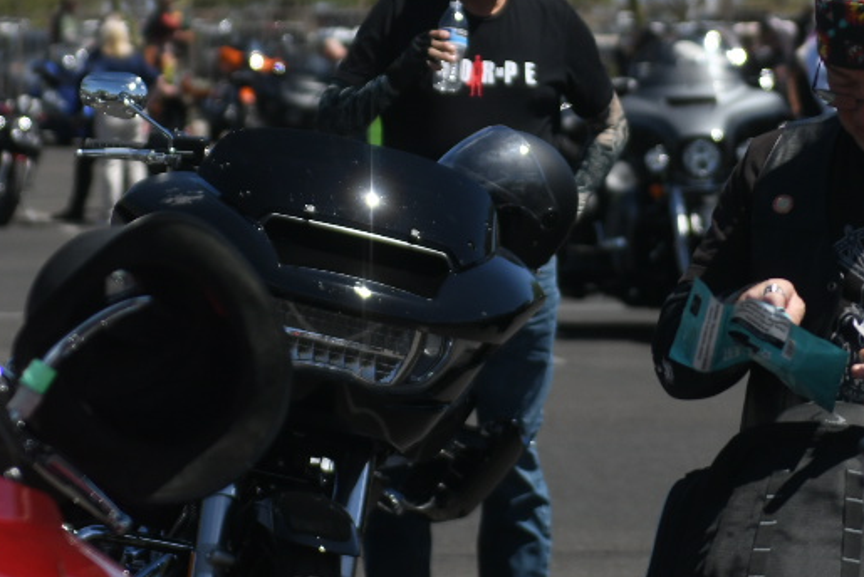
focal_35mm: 220
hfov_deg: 9.3
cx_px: 396
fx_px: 5283
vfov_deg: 6.2
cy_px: -69
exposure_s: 1/8000
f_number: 2.8
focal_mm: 70
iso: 280
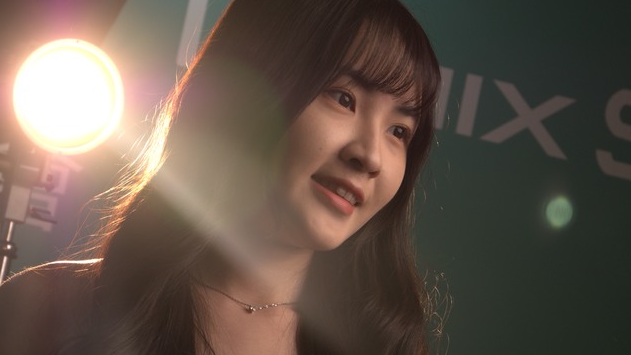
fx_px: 2209
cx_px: 307
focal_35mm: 132
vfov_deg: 9.2
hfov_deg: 16.3
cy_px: 146
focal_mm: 49
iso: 640
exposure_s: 1/125
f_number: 5.6
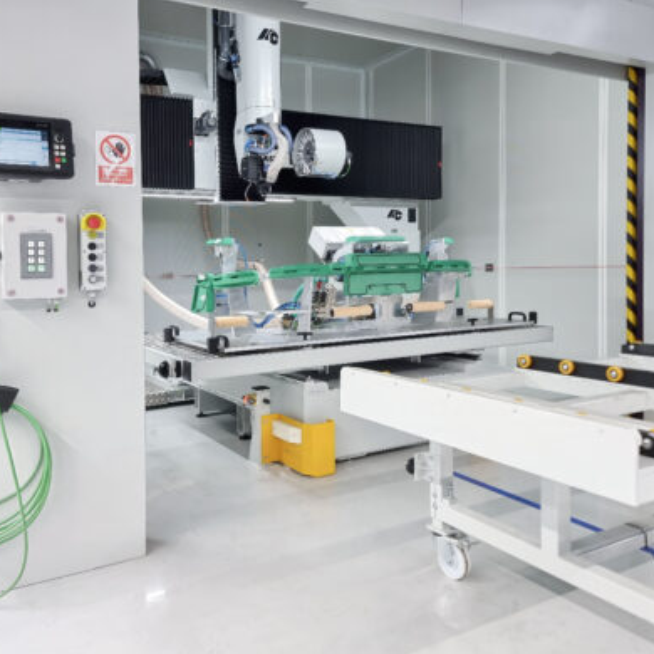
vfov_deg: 55.6
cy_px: 322
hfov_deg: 55.5
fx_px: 620
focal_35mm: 29
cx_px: 288
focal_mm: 6.7
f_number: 1.8
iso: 160
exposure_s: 1/100
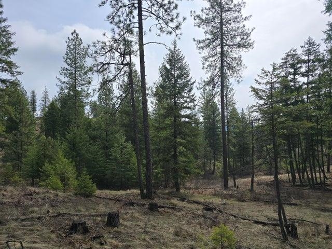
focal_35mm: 23
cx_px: 166
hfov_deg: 73.9
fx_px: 221
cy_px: 124
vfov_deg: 58.9
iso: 12
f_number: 1.7
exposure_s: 1/1751
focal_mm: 6.3
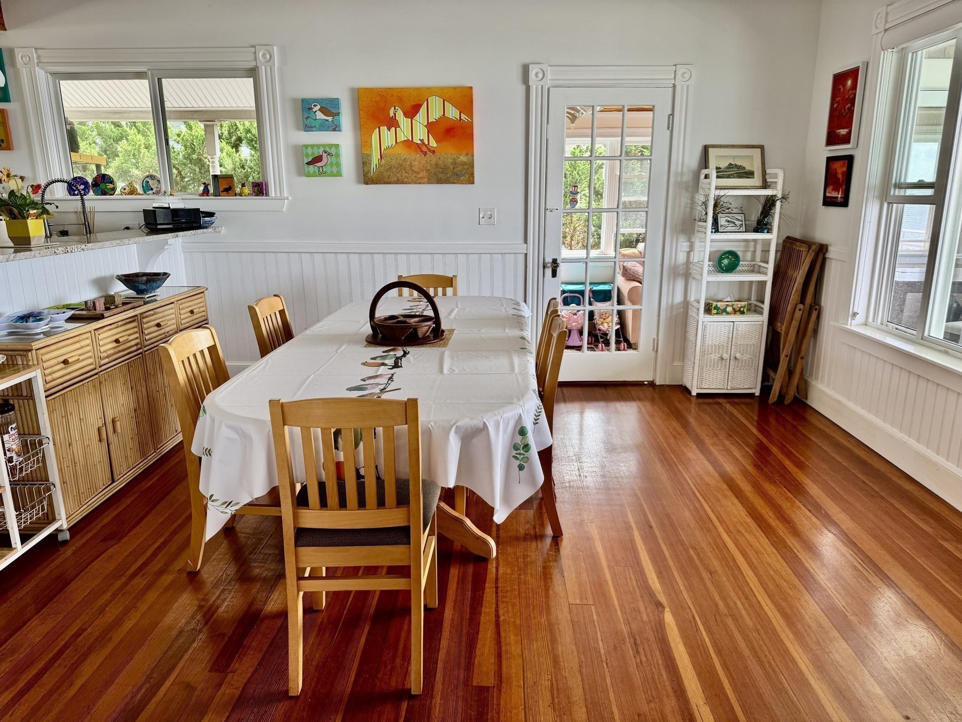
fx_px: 667
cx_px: 481
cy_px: 361
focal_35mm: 24
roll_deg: +0.6
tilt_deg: -15.6
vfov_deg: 56.8
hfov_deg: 71.6
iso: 100
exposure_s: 1/121
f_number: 1.78
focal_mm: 6.76
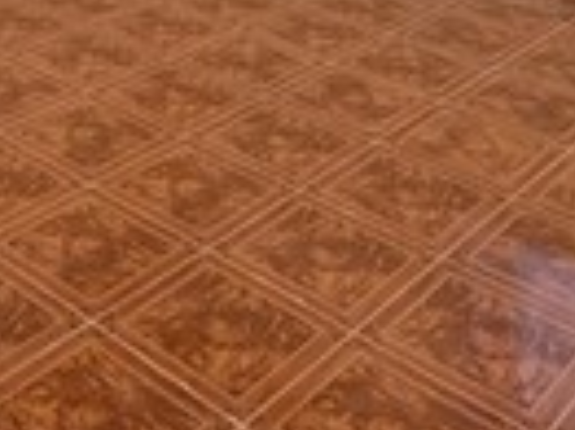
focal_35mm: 64
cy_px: -316
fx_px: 1062
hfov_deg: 28.9
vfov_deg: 18.5
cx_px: 40
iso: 200
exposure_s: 1/78
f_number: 2.2
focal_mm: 2.22
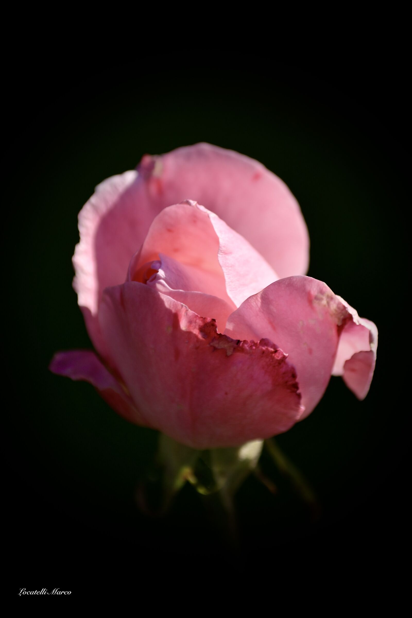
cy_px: 309
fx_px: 5665
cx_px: 206
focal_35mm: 330
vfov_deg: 6.2
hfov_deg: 4.2
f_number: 5.3
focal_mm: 220
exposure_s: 1/640
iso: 100
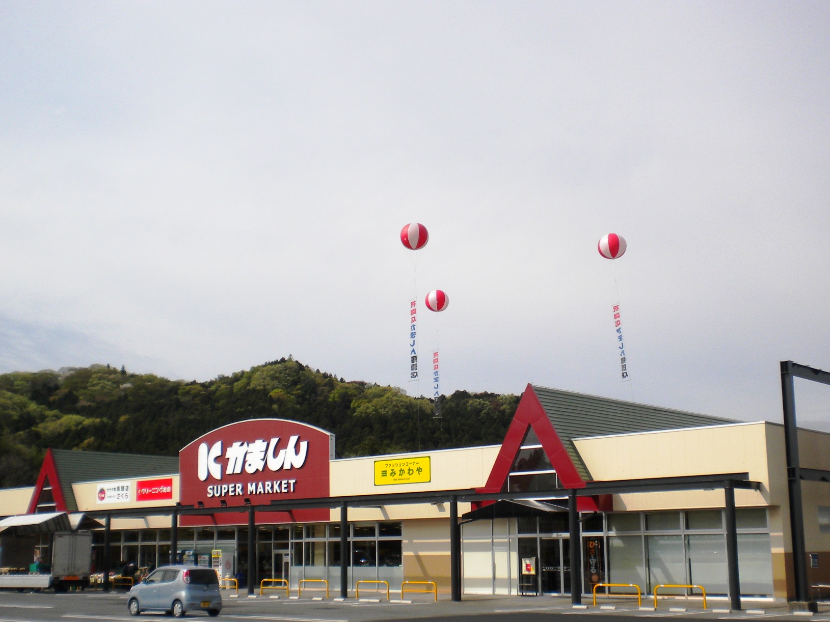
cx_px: 422
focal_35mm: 44
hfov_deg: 42.9
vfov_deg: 32.7
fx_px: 1055
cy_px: 389
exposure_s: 1/1000
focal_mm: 6.3
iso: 80
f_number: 4.6
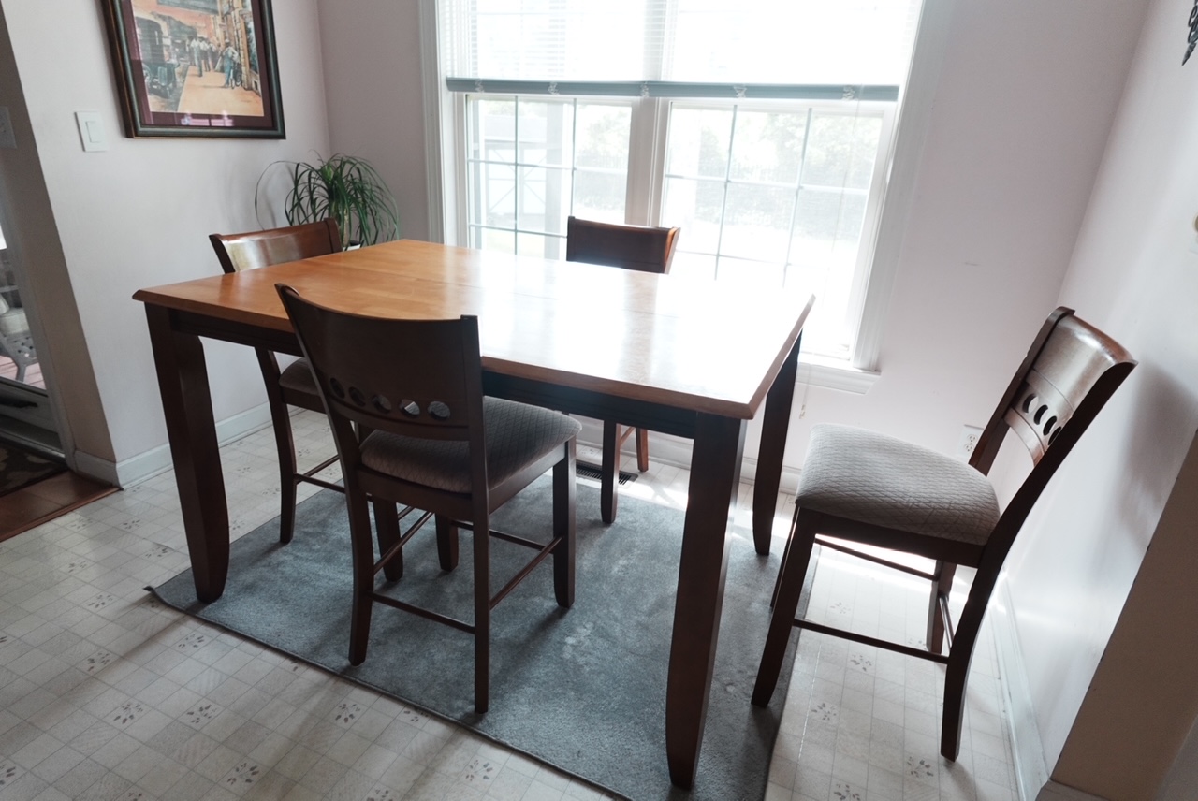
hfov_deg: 83.9
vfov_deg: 62.0
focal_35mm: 20
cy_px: 400
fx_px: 666
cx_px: 599
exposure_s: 1/80
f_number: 2
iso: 200
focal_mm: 7.6
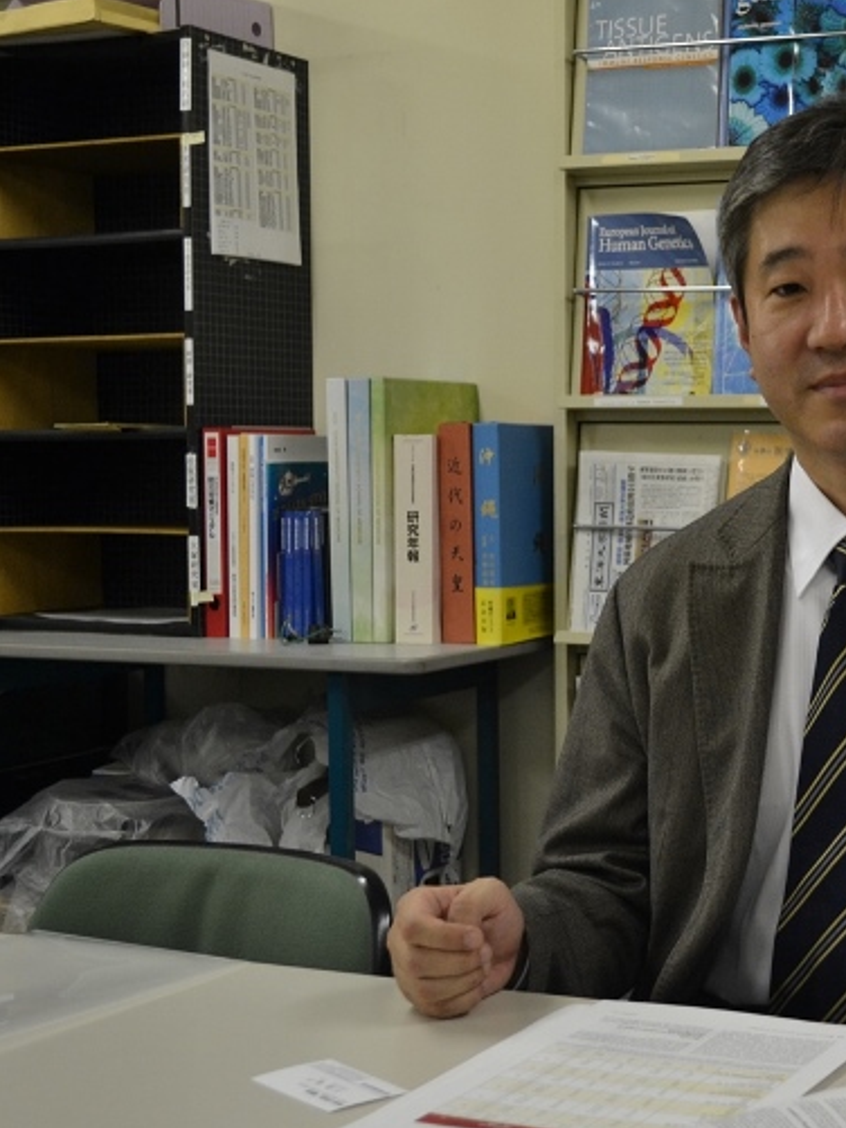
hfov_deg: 26.2
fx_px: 1726
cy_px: 564
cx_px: 824
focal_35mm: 53
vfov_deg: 36.2
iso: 640
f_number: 4
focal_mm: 24
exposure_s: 1/60
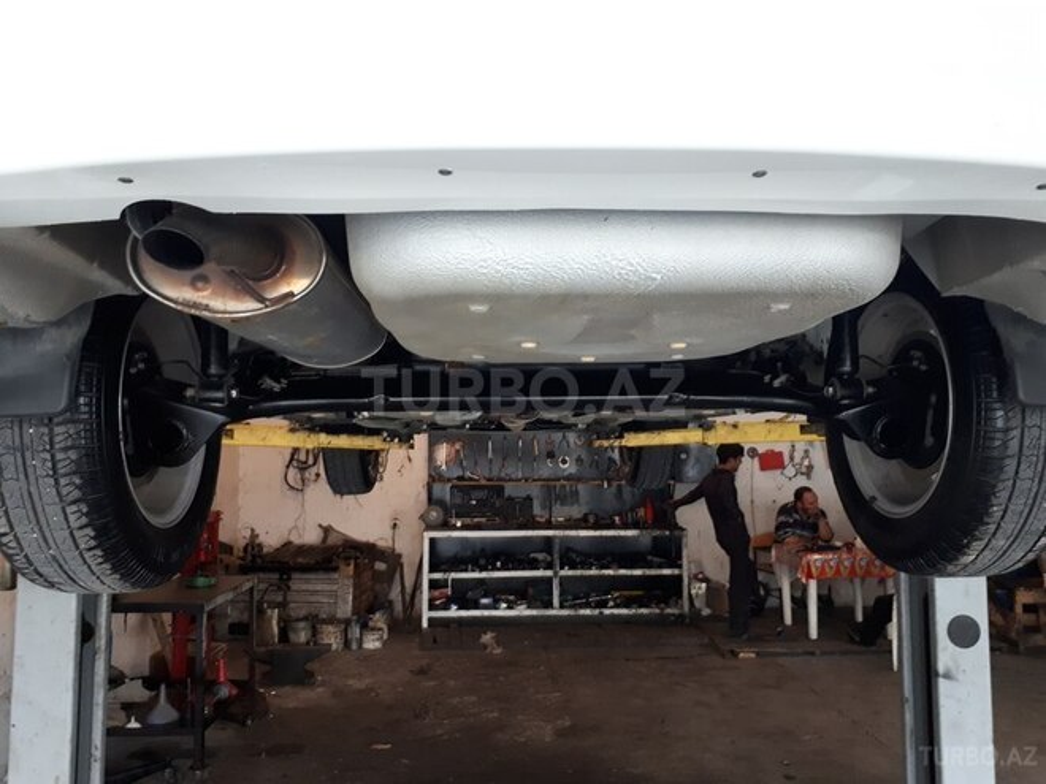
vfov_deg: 51.4
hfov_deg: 65.3
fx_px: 816
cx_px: 523
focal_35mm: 27
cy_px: 392
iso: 200
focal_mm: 3.6
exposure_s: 1/33
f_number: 1.9
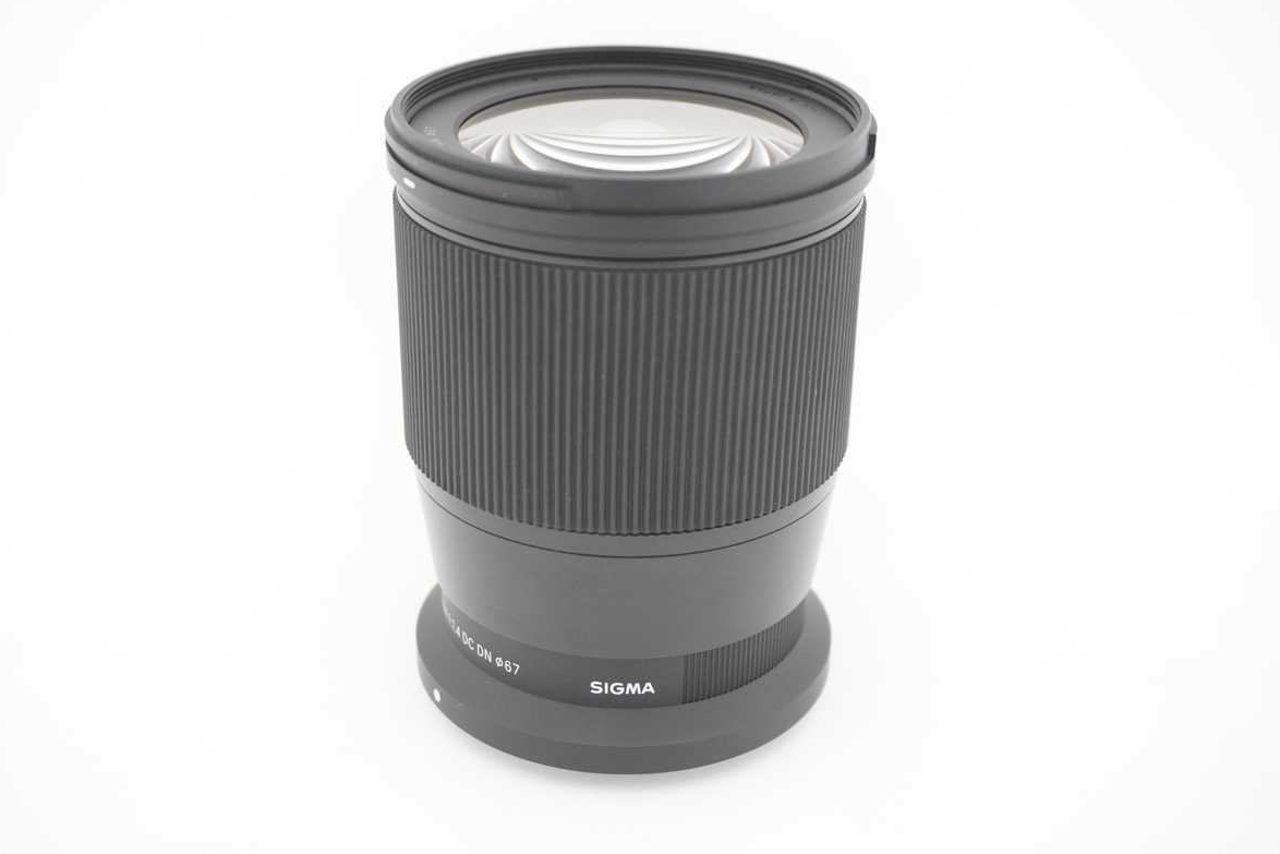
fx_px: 1636
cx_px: 642
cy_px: 423
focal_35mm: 46
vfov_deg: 29.3
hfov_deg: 42.7
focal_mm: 30
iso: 2500
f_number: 5
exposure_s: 1/50
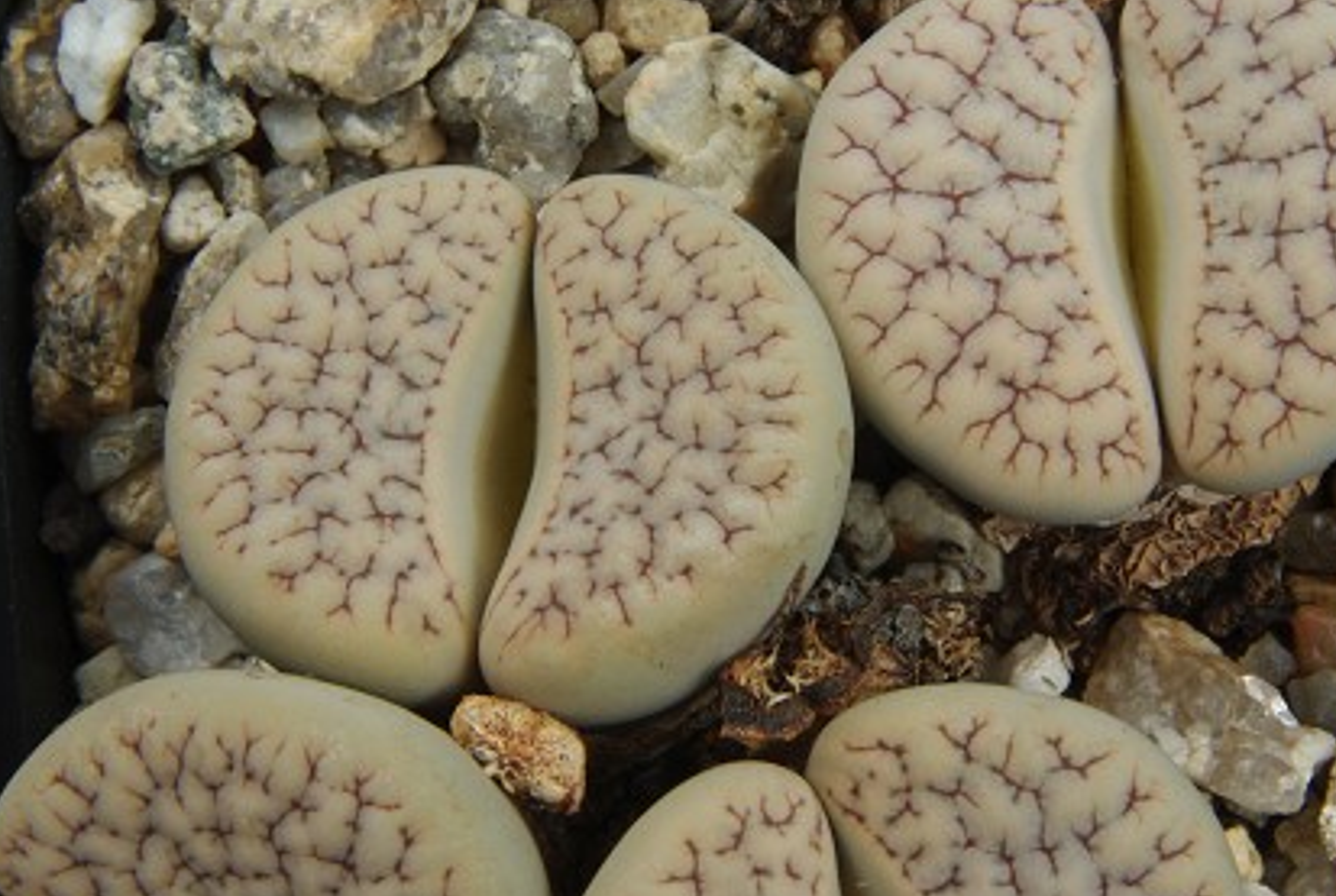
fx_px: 4722
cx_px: 789
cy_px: 370
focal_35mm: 127
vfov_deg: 10.8
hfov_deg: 16.1
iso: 100
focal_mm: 70
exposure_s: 1
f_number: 38
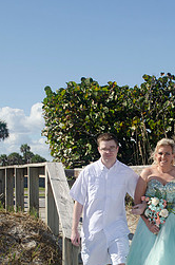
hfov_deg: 14.4
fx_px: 689
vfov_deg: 21.4
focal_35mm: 94
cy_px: 227
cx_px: 147
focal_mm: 35
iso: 100
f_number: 9
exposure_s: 1/250
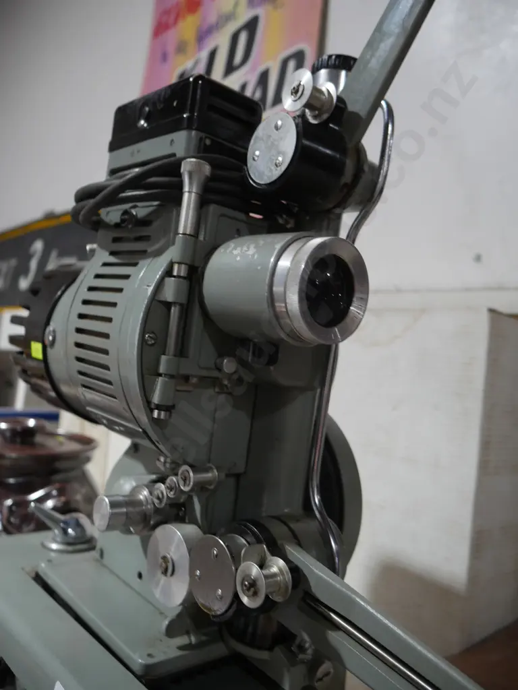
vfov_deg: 63.4
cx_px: 259
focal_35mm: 28
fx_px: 559
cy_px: 345
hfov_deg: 49.7
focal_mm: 14
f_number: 3.5
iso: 500
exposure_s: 1/60
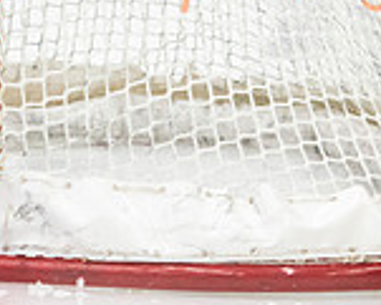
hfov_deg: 3.3
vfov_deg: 2.7
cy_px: -94
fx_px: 6522
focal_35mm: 578
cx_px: -217
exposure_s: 1/640
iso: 2500
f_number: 3.2
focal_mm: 125
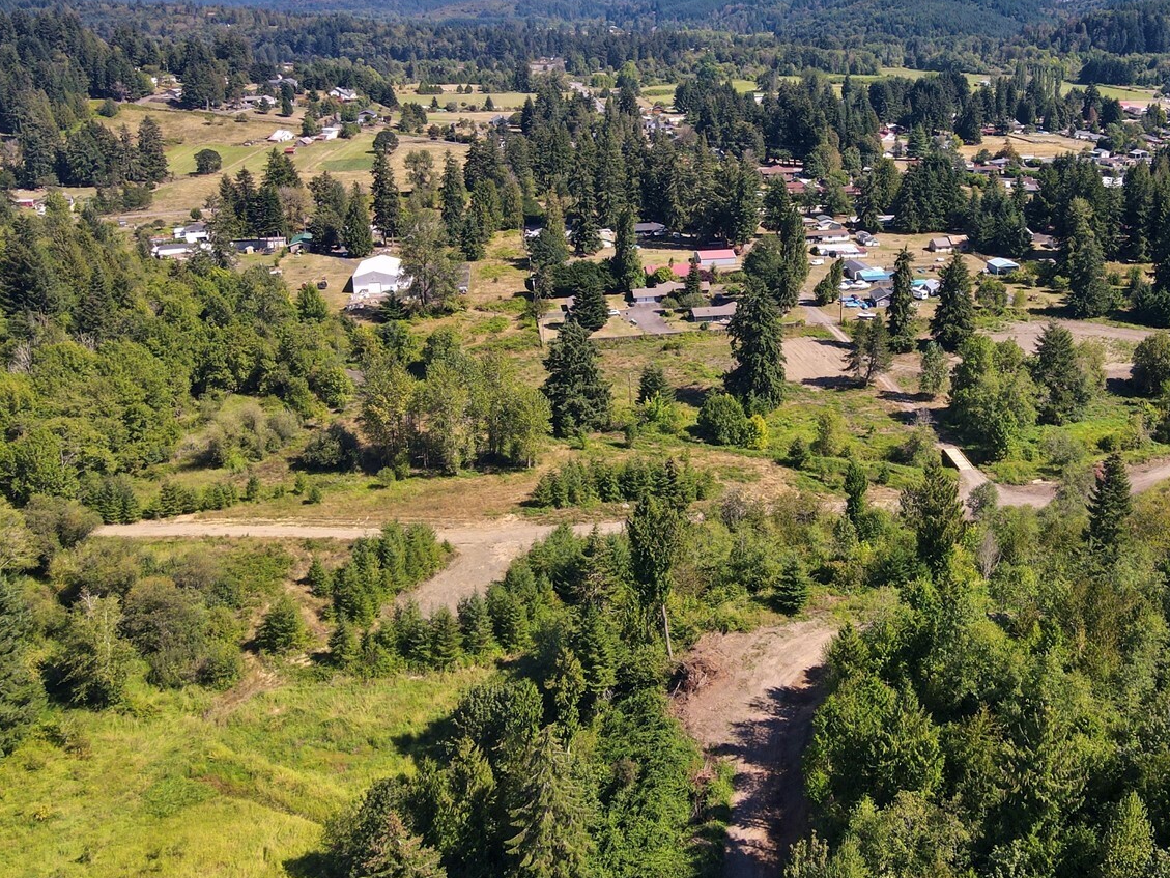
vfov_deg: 41.5
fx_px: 1149
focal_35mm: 34
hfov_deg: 52.5
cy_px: 329
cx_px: 812
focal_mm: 4.5
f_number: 2.8
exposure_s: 1/500
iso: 110
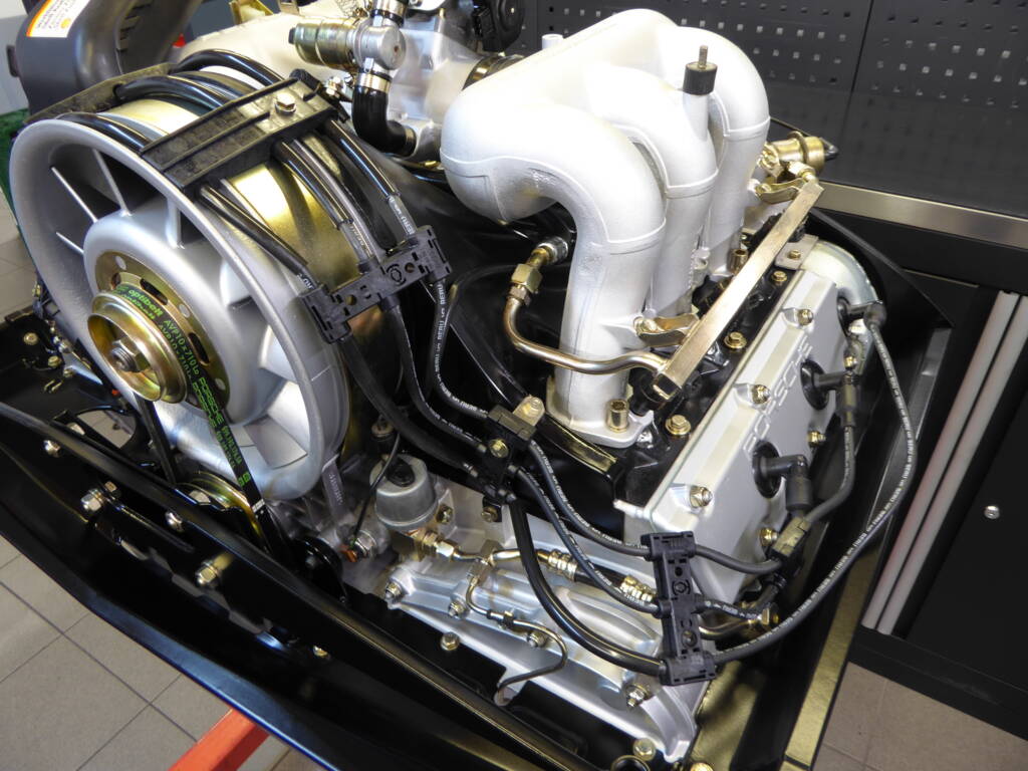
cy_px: 386
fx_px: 713
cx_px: 514
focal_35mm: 24
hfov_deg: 71.6
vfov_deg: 56.8
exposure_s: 1/4
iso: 80
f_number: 3.3
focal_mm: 4.3
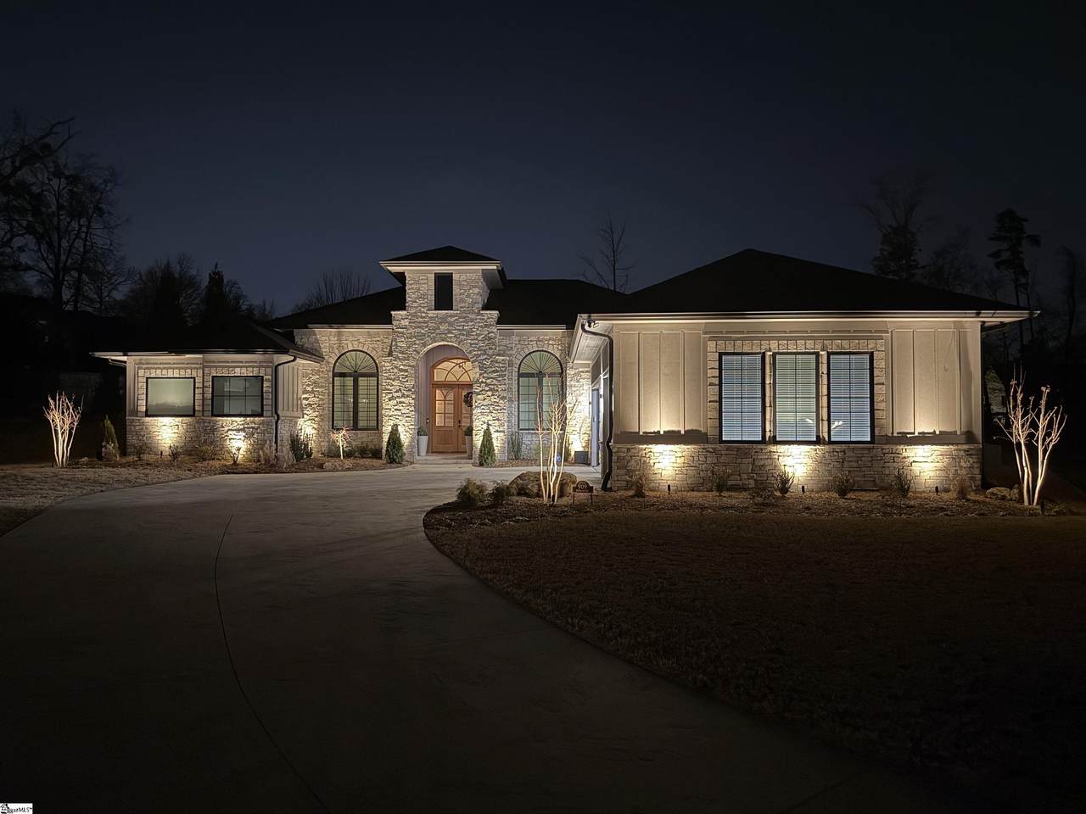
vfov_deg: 56.8
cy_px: 407
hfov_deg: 71.6
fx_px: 753
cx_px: 543
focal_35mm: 24
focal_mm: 6.76
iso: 1000
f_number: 1.78
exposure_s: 1/11
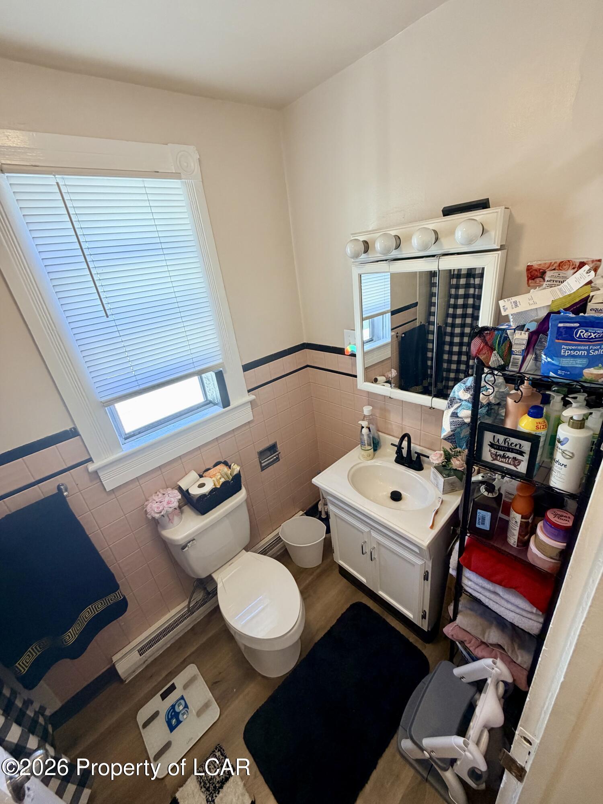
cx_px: 302
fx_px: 325
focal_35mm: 14
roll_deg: +6.4
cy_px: 402
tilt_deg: -25.7
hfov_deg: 85.7
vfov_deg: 102.1
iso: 200
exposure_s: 1/120
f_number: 2.2
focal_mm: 2.22
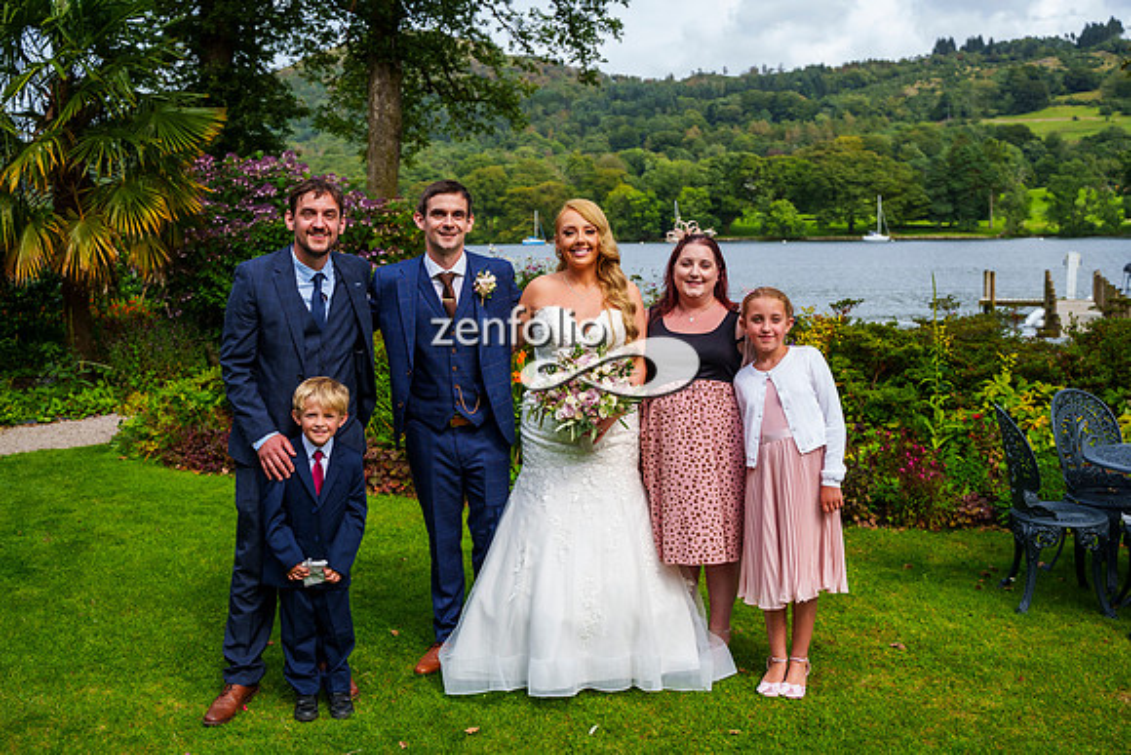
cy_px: 357
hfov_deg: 54.1
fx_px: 1108
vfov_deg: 37.6
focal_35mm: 35
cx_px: 571
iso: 800
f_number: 3.5
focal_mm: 33
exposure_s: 1/8000
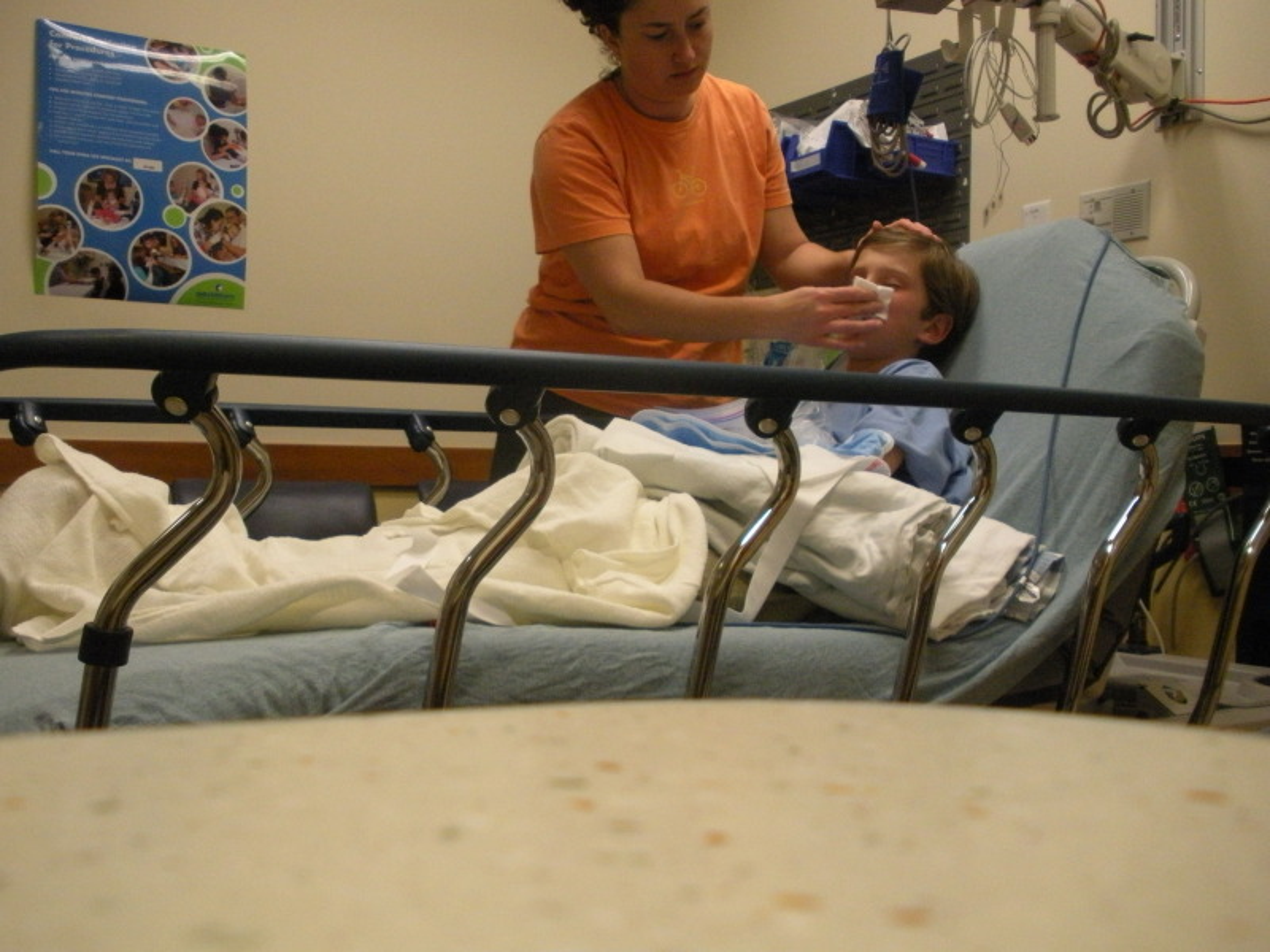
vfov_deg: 39.7
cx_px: 635
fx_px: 1321
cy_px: 476
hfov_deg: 51.4
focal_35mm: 36
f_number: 3.5
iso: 398
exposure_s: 1/60
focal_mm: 6.3
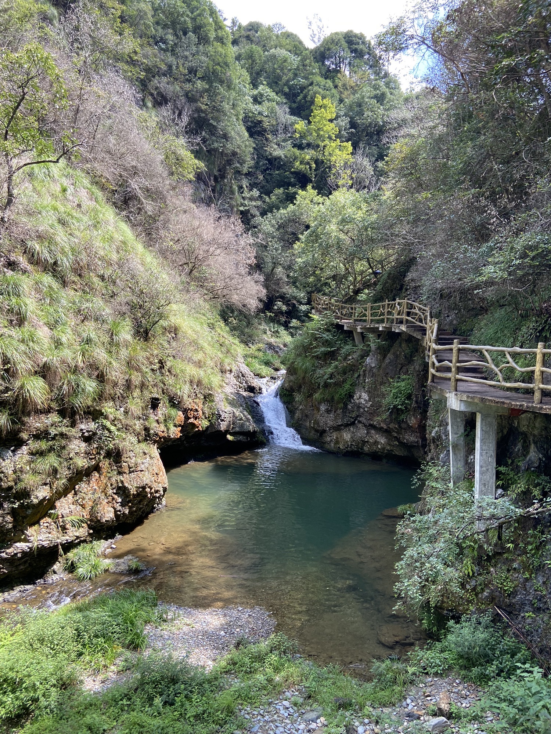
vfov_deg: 67.3
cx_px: 276
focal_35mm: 26
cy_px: 367
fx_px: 552
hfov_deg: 53.1
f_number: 1.8
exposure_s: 1/271
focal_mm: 4.25
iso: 32
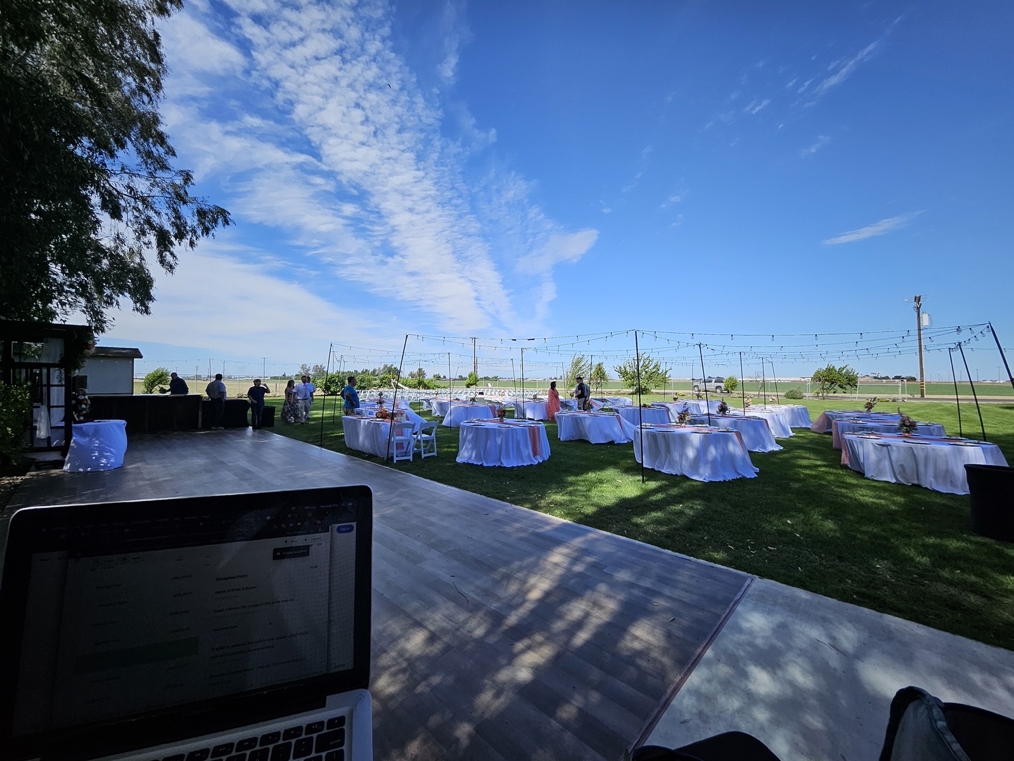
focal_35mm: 13
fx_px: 381
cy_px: 380
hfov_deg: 106.2
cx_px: 507
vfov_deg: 89.9
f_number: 2.2
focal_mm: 1.74
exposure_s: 1/1406
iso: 32
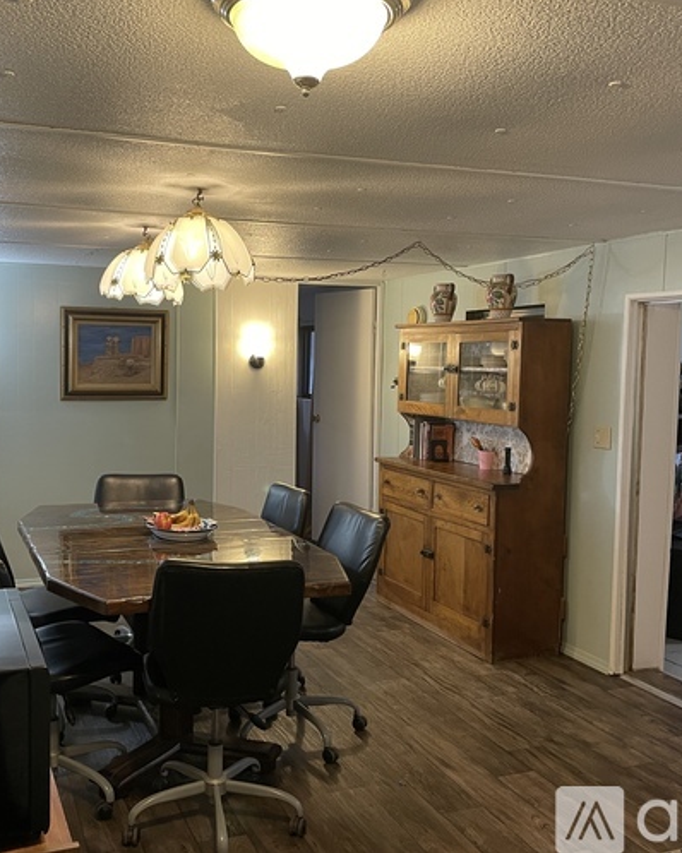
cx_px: 261
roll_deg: -1.0
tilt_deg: -4.5
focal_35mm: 34
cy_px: 426
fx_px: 858
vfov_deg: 52.9
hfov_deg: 43.0
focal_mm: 4.2
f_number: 1.6
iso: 160
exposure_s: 1/60
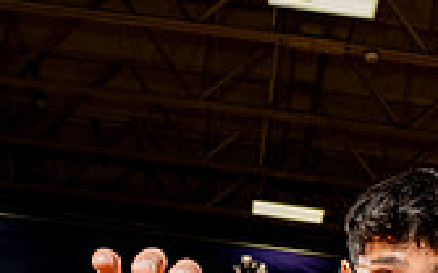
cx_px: 236
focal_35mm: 77
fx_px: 918
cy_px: 572
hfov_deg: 26.8
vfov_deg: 13.9
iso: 320
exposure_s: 1/250
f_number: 5.6
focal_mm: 28
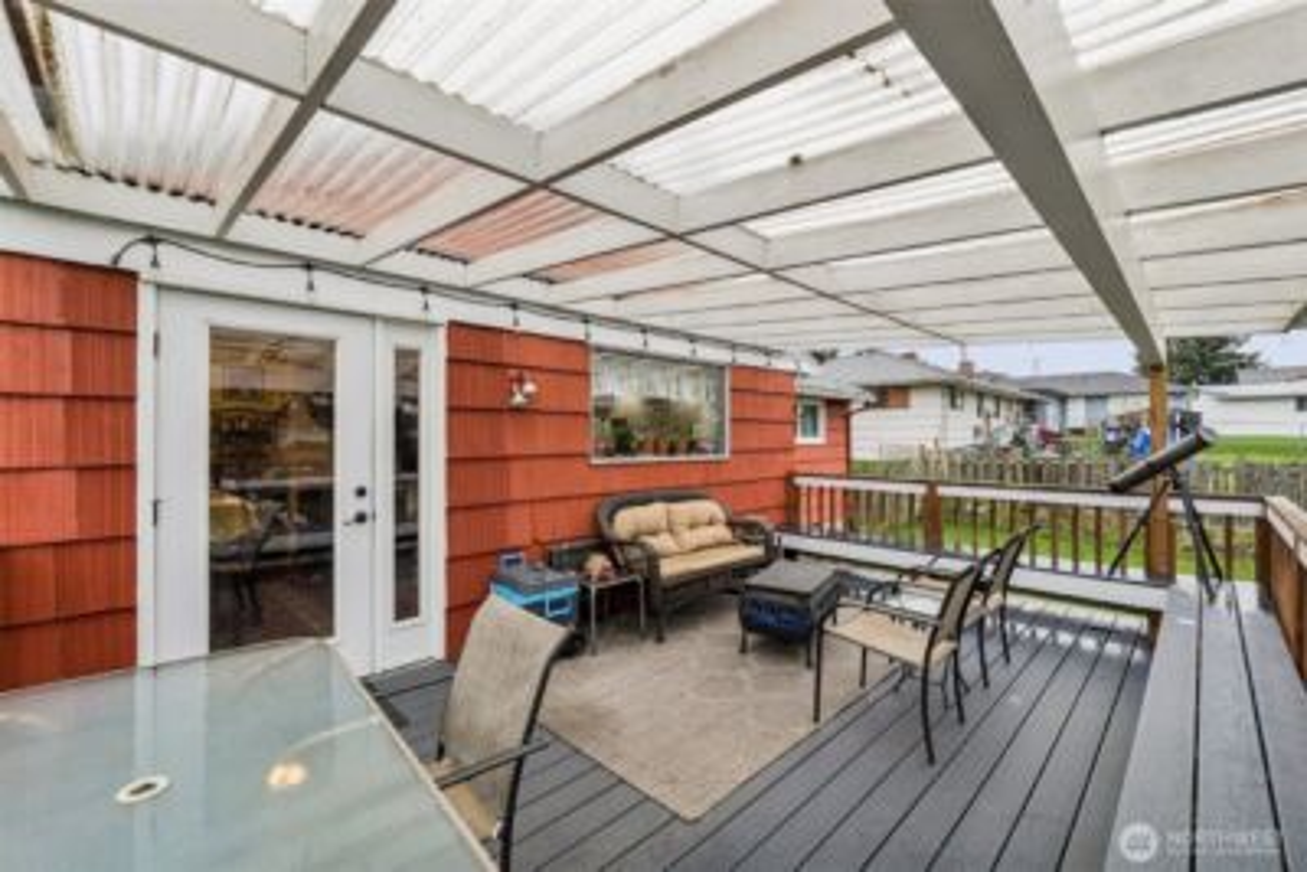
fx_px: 545
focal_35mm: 15
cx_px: 654
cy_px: 436
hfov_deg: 100.4
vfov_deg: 77.4
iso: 250
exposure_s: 1/20
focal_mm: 10
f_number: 9
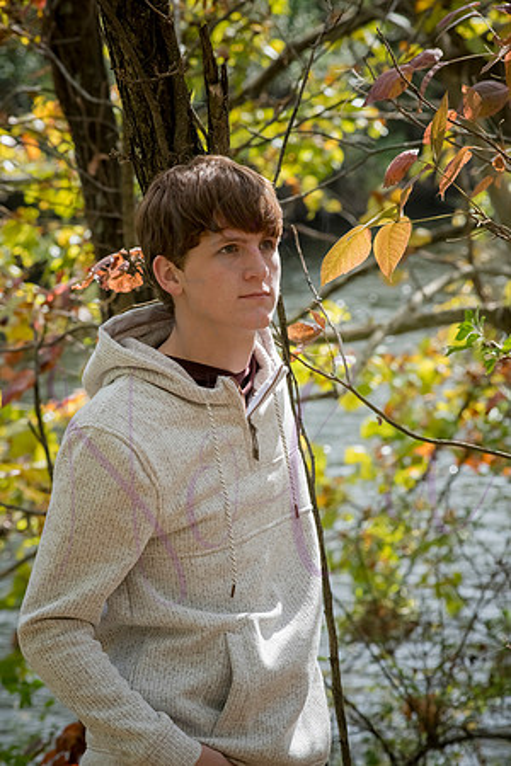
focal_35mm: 135
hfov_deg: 10.2
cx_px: 256
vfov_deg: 15.2
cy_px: 383
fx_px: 2874
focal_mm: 135
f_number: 9
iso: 800
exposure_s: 1/640
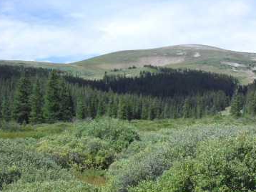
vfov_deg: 21.6
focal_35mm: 68
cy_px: 118
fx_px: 503
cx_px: 208
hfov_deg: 27.9
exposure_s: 1/200
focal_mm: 6.2
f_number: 8
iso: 100
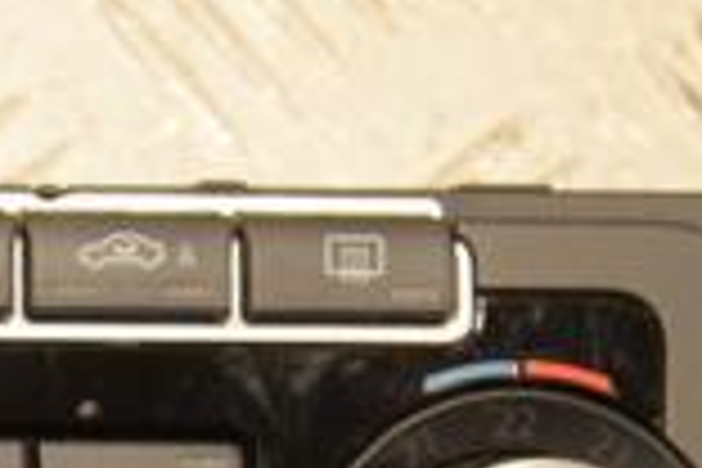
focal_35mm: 259
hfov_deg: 7.9
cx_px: -202
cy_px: 508
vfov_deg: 5.3
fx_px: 5049
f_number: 5.6
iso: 800
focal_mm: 45
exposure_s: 1/200
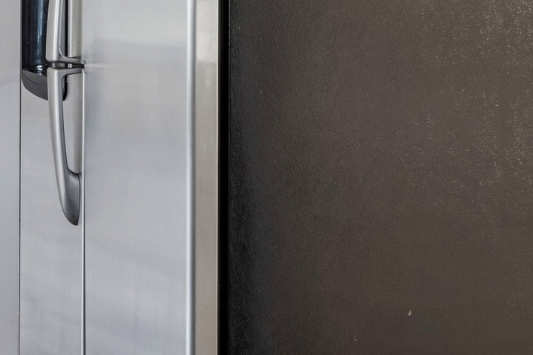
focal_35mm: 104
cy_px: -75
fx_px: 1540
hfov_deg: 16.0
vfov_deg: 12.8
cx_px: -483
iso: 400
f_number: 13
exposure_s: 1/4
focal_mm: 24
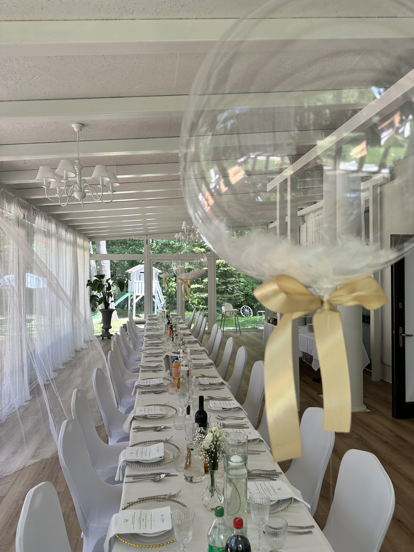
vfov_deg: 71.6
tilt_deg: +0.4
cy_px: 276
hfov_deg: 56.8
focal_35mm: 24
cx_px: 207
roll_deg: -0.9
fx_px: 383
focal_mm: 6.86
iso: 80
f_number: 1.78
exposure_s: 1/209
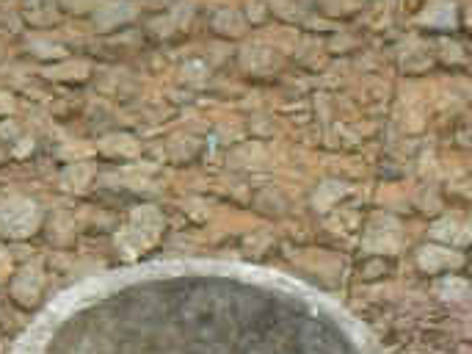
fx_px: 4973
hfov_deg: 5.4
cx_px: 251
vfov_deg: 4.0
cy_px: -404
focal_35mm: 365
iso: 100
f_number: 5
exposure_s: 1/125
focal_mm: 9.3
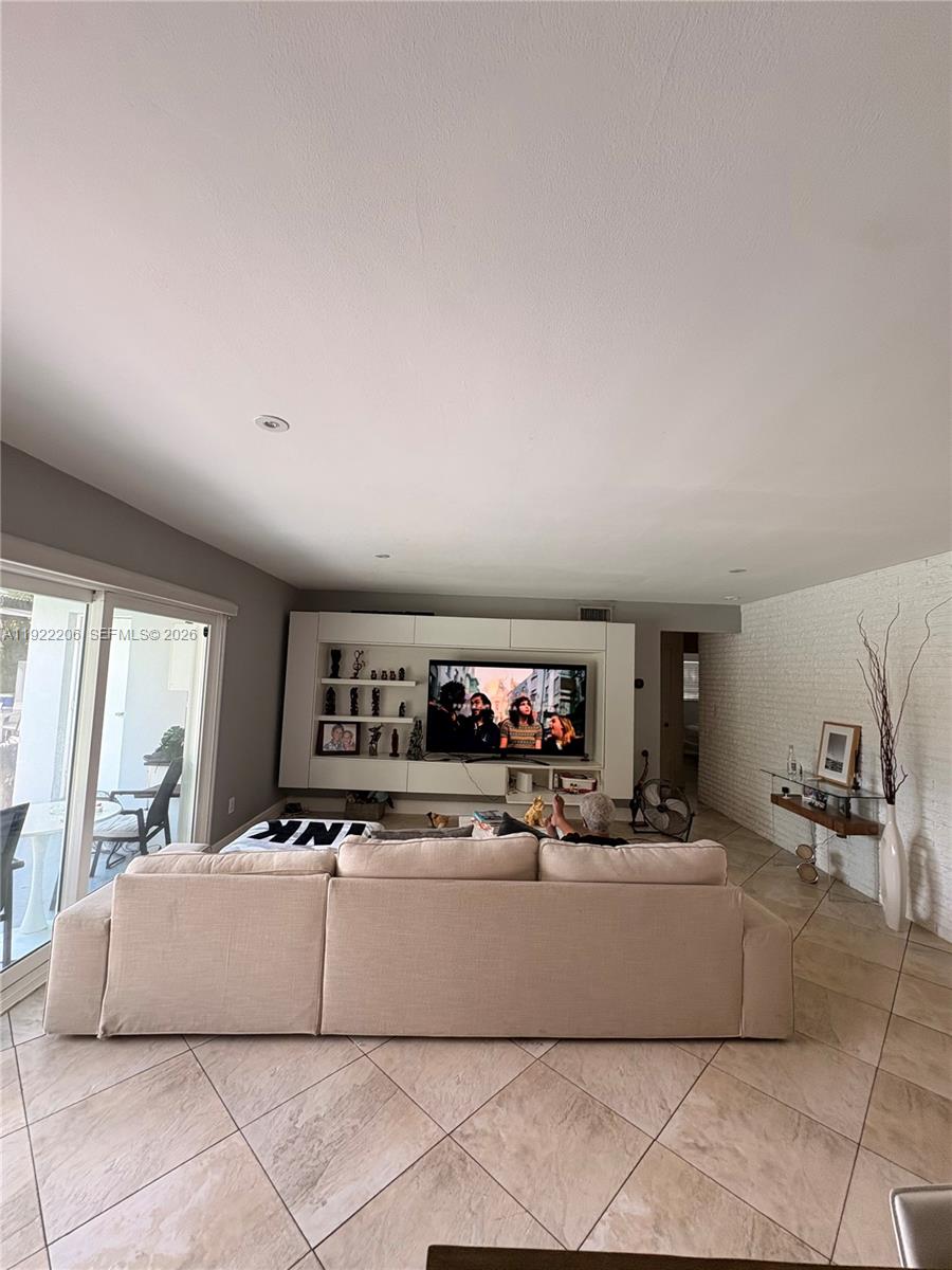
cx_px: 476
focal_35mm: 14
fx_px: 513
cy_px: 635
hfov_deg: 85.7
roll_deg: -2.4
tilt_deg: +3.5
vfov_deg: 102.1
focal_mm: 2.22
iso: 125
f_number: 2.2
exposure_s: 1/120
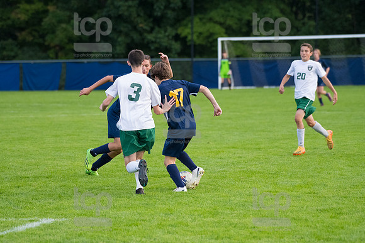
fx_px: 2434
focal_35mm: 240
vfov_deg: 5.7
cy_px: 122
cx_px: 182
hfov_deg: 8.6
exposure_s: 1/2000
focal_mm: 240
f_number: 5.6
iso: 3200
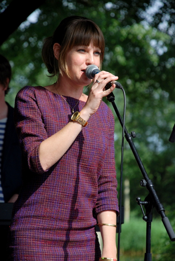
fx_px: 1309
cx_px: 88
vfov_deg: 11.4
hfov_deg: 7.7
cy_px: 130
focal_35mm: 180
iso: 320
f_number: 5.6
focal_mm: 120
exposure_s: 1/500
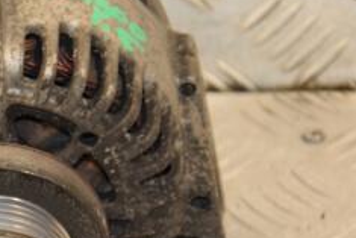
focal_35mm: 325
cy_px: 124
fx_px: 3218
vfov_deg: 4.2
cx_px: -9
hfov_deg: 6.3
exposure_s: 1/80
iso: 800
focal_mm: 85
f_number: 5.6
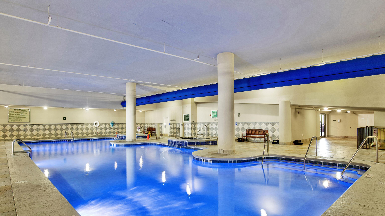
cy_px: 123
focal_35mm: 21
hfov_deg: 83.8
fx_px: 214
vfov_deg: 53.4
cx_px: 193
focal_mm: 20
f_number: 11
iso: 200
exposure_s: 3
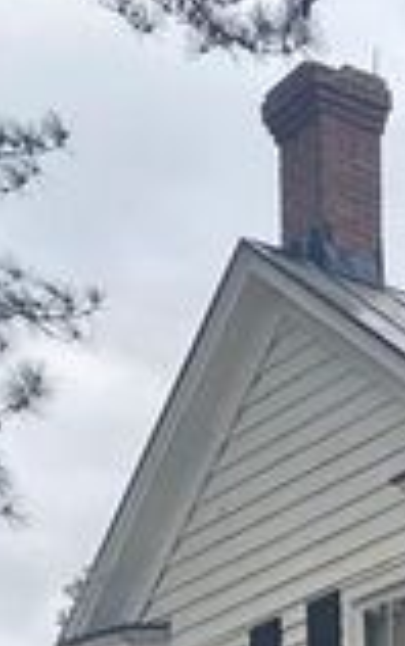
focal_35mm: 116
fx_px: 2045
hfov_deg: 10.4
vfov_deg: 15.2
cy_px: 1204
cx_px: 806
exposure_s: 1/571
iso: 32
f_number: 1.8
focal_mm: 4.25
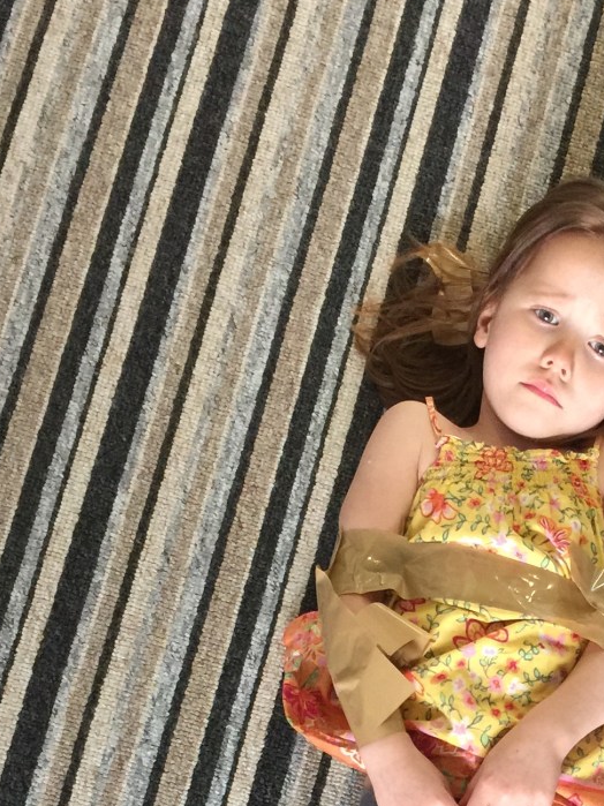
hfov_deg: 19.8
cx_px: 521
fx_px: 1699
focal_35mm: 73
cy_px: 849
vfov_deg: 25.1
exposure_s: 1/15
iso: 100
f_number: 2.2
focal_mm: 4.15
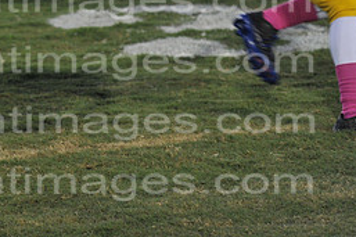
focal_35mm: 230
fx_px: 2273
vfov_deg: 5.9
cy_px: -28
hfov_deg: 8.9
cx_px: 1
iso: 1600
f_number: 3.2
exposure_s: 1/400
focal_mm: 102
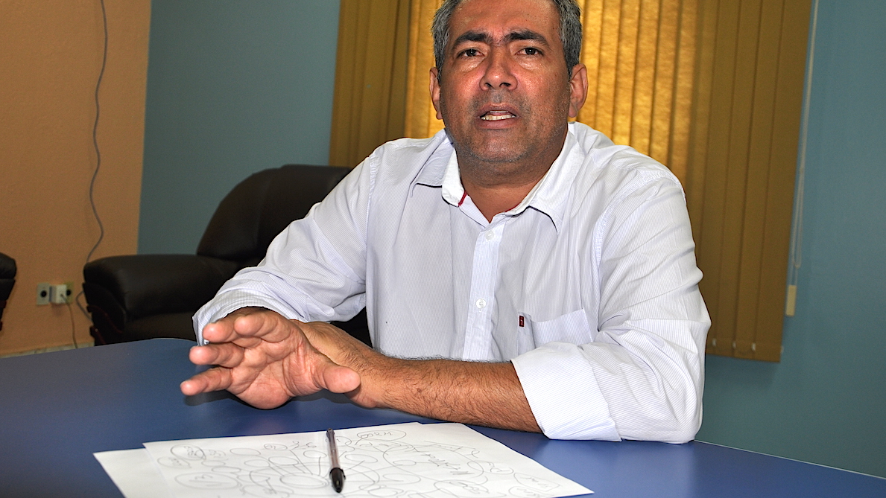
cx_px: 442
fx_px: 893
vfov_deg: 31.2
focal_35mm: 38
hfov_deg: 52.8
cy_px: 233
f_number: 3.8
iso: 200
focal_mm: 24
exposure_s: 1/60
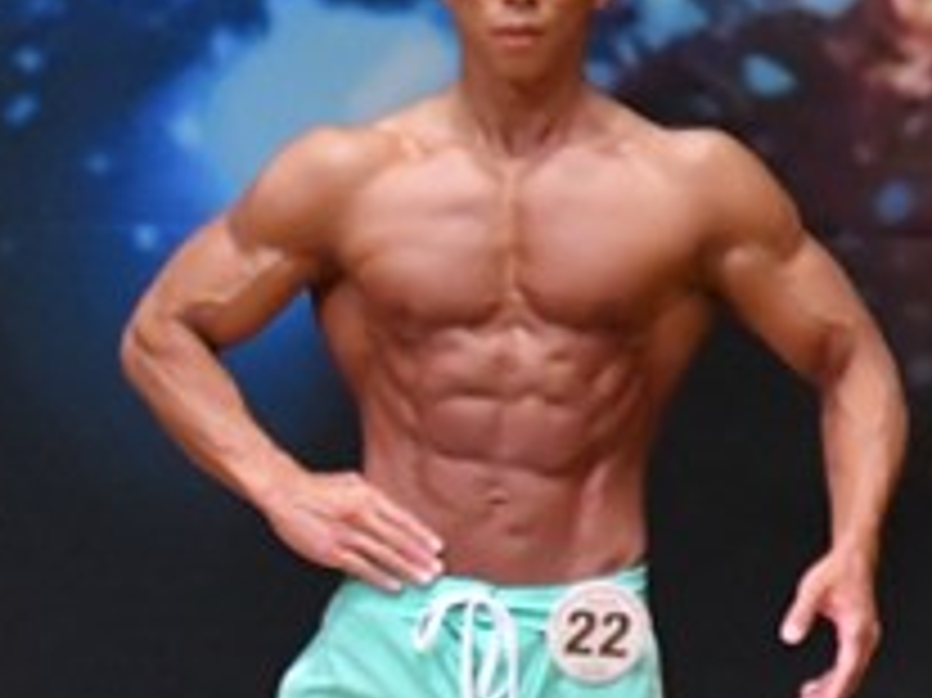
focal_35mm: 1025
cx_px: -736
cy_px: 955
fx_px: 27581
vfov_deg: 1.4
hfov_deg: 1.9
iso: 8000
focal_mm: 190
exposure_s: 1/400
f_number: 5.6
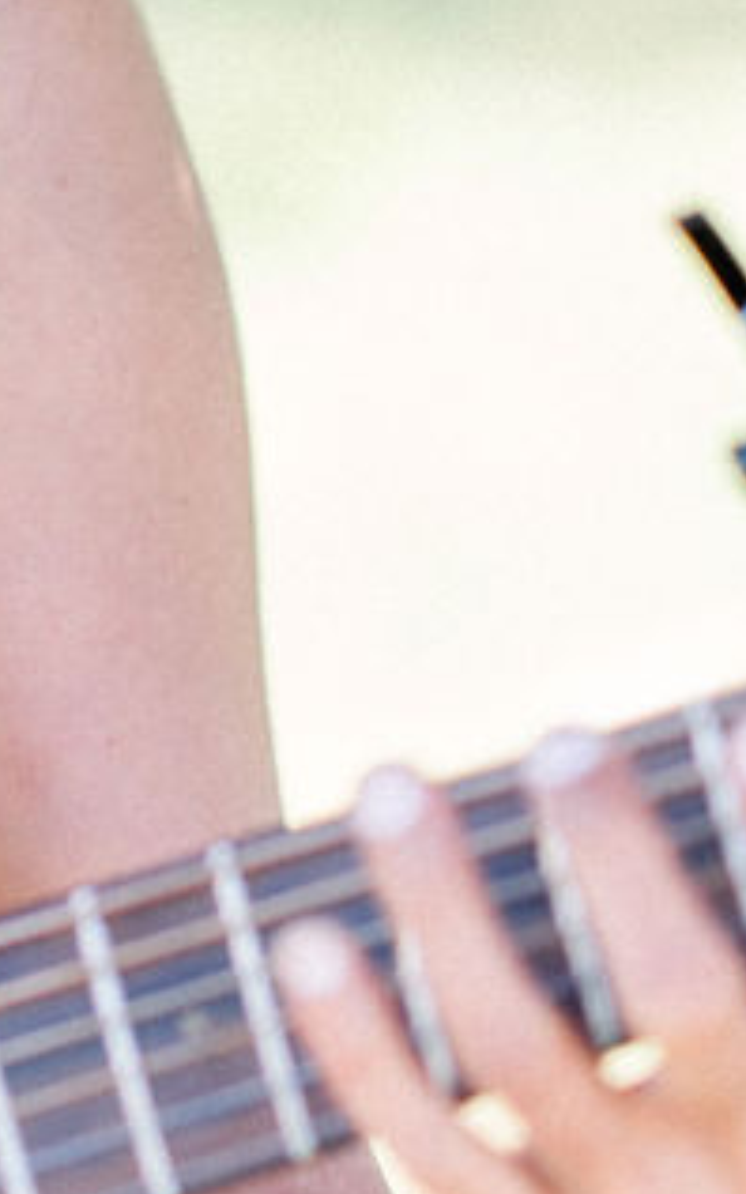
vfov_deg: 7.2
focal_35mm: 288
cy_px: -401
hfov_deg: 4.5
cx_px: -1078
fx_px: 9373
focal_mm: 80
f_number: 2
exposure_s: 1/150
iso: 100
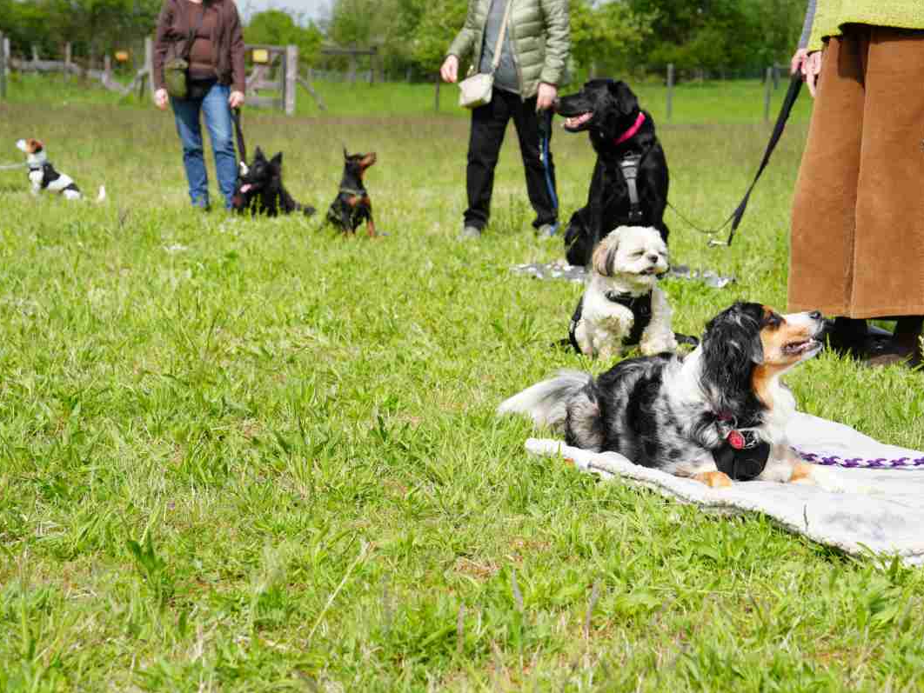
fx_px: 2029
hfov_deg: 25.7
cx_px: 460
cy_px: 346
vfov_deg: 19.4
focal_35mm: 76
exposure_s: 1/200
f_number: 8
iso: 100
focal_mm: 70
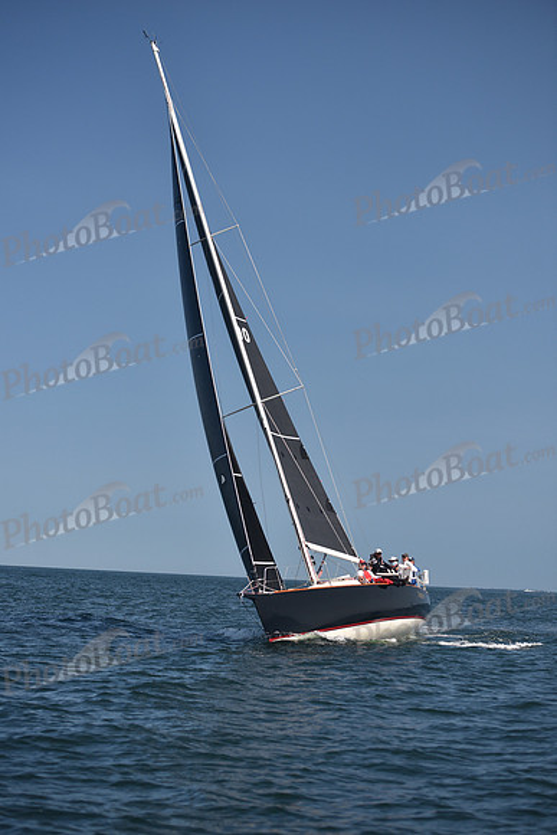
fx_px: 1623
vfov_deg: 28.8
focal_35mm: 70
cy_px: 418
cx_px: 278
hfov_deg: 19.5
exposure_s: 1/2000
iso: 250
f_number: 3.2
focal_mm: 70
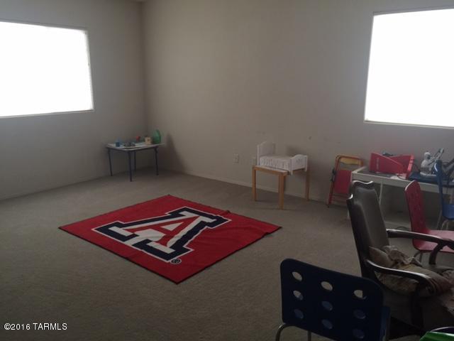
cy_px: 170
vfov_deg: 48.2
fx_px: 380
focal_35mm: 29
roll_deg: -0.7
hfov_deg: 61.7
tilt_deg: -11.7
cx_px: 227
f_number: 2.2
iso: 50
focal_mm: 4.15
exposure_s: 1/15
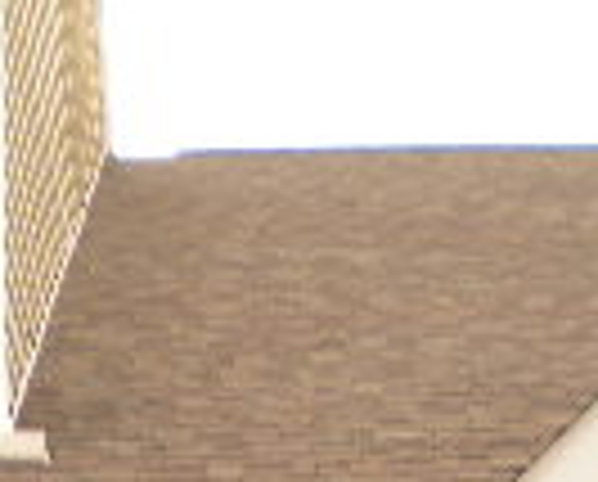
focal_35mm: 164
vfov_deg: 8.9
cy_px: 1000
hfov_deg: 11.7
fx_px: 2909
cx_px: 171
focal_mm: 6.3
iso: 80
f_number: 3.1
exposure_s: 1/75.7
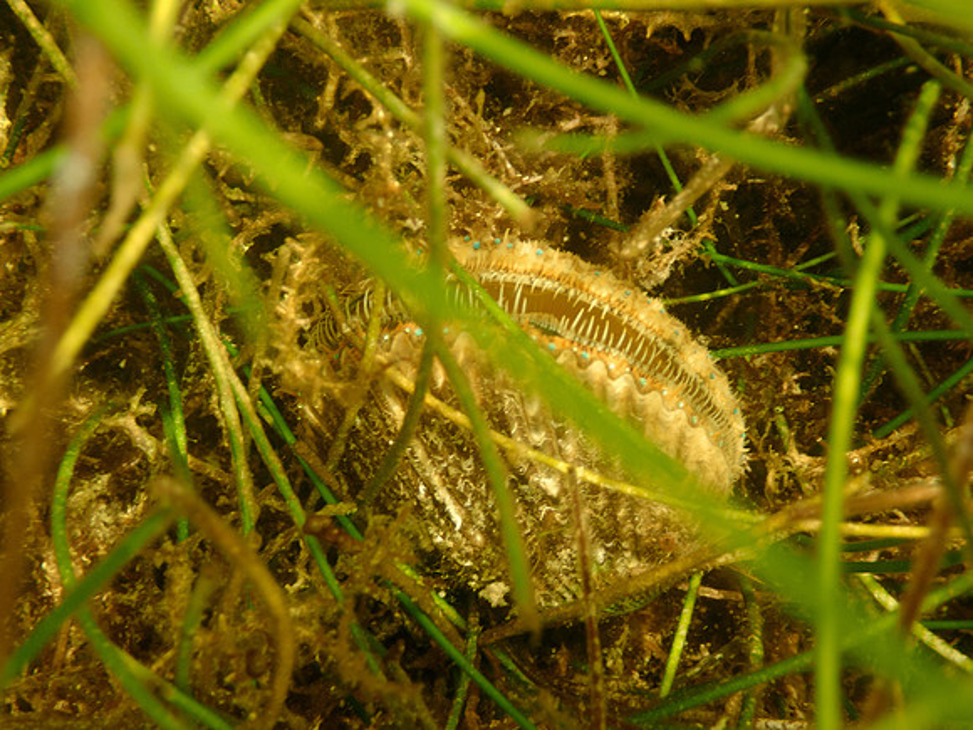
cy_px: 365
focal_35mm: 62
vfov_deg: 23.7
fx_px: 1743
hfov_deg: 31.2
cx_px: 486
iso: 160
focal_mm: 11.09
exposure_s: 1/125
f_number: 3.6
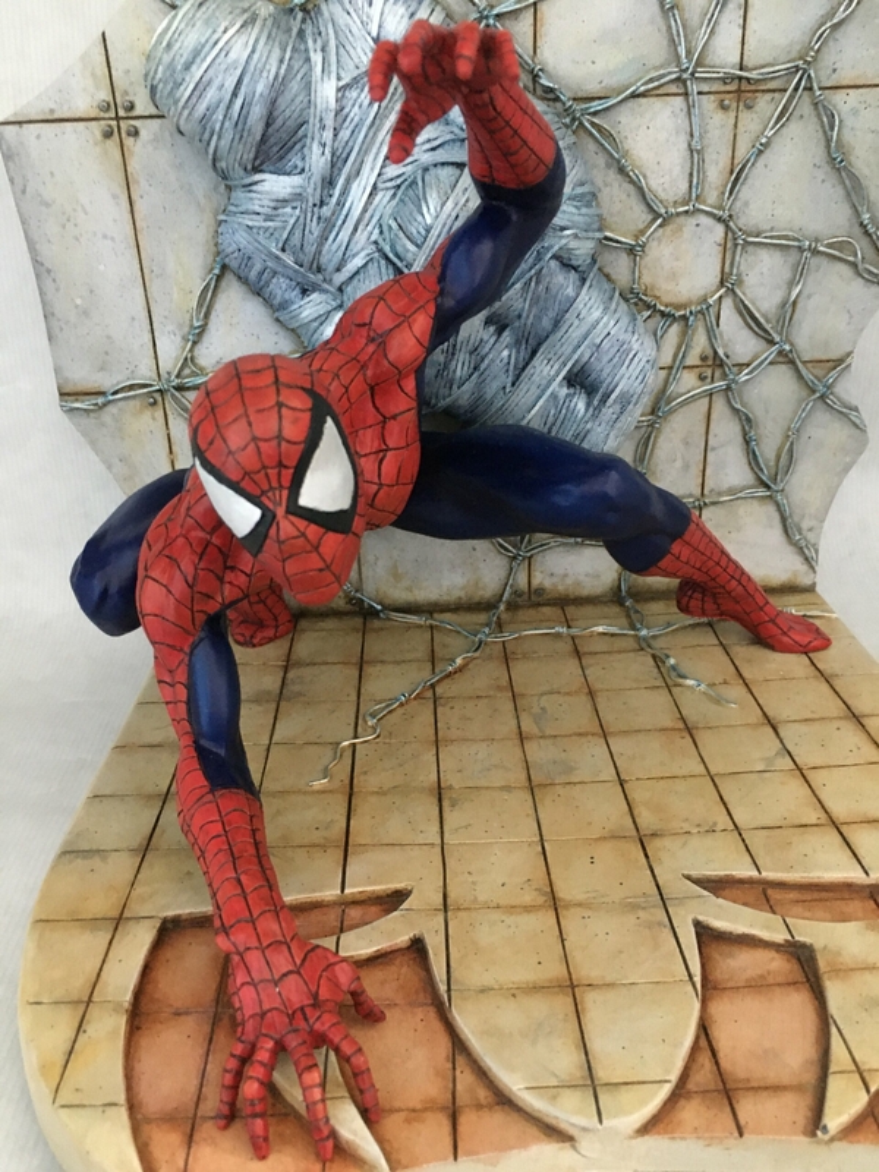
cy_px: 586
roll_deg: +2.4
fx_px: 982
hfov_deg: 48.2
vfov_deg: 61.7
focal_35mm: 29
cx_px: 440
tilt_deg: -23.9
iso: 400
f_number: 2.2
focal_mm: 4.15
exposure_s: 1/17
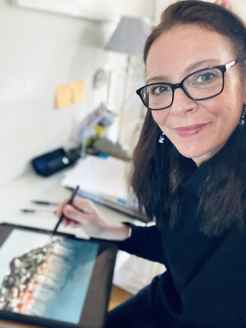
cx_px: 123
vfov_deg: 60.0
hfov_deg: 46.8
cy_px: 164
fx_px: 284
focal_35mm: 30
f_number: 2.2
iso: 640
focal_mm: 2.71
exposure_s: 1/30
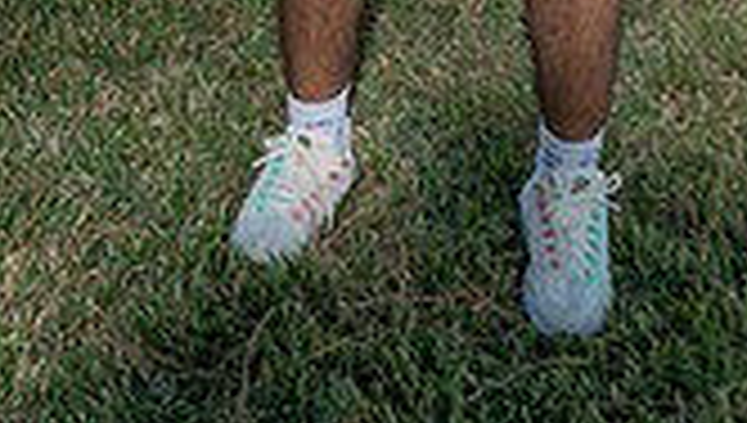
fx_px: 2024
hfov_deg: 20.8
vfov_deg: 10.6
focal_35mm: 102
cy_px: -504
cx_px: 490
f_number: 3.5
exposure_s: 1/250
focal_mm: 36
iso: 200
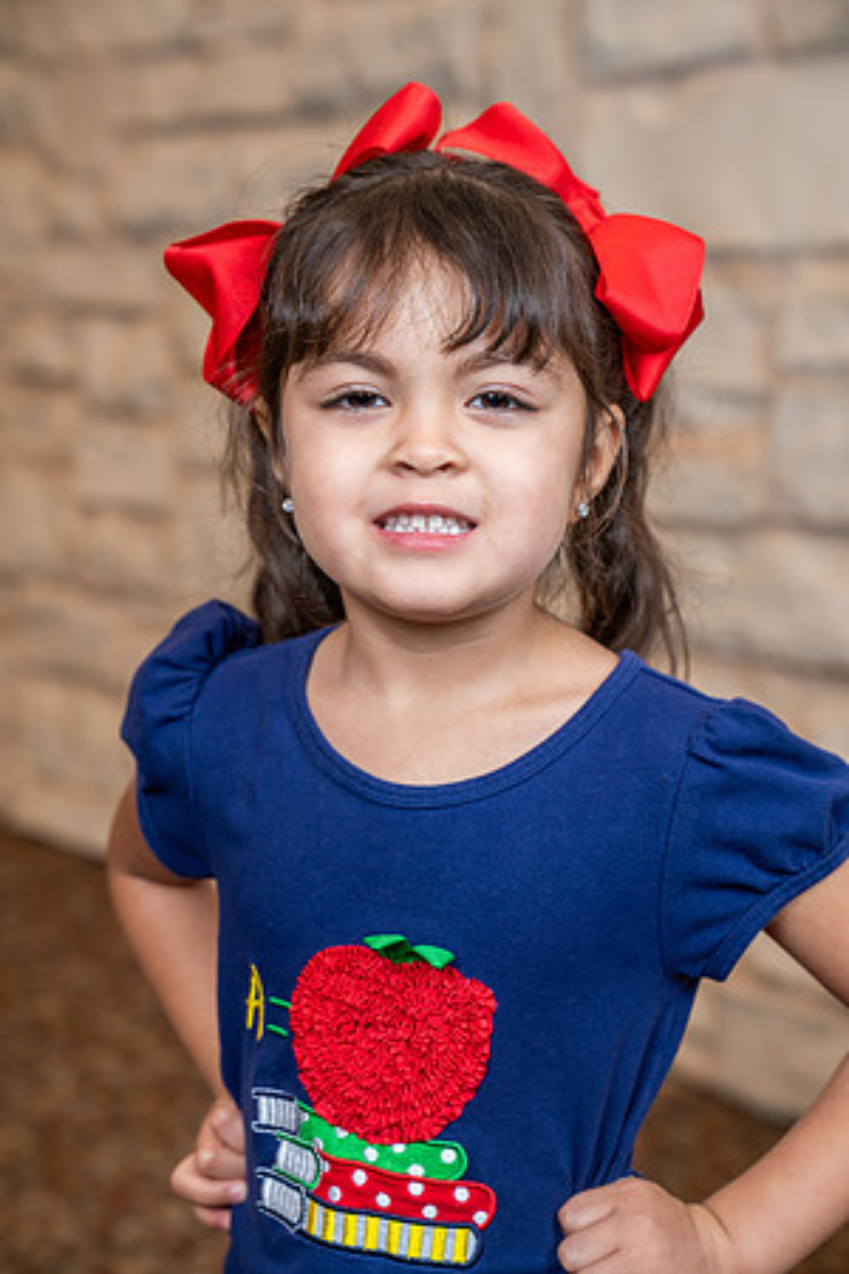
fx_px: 2405
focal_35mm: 68
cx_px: 424
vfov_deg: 29.7
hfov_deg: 20.0
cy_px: 637
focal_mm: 68
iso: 400
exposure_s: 1/200
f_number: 4.5
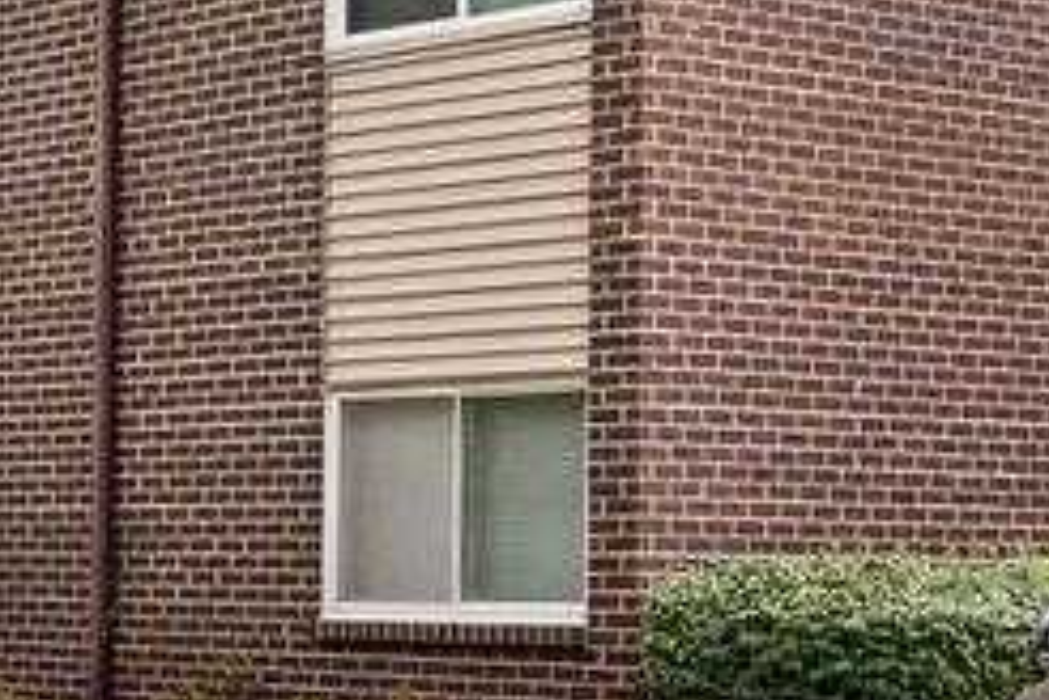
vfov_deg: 11.6
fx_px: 3409
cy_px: 655
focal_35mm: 117
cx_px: -222
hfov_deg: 16.7
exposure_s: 1/50
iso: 1250
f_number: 6.3
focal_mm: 20
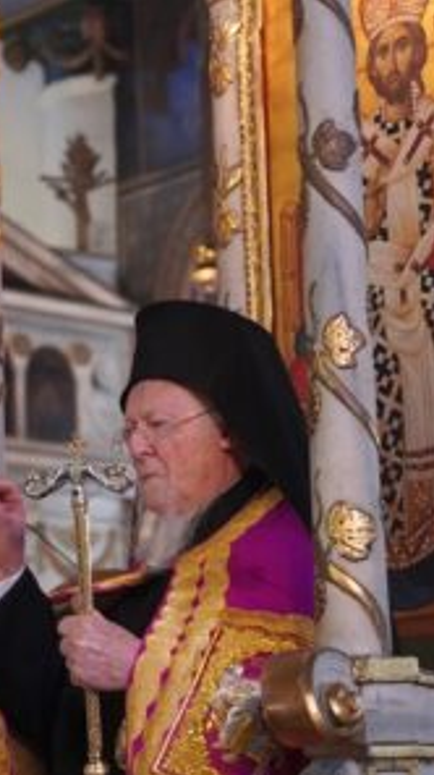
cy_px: 390
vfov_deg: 21.0
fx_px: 2092
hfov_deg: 11.8
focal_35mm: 102
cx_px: 149
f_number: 4
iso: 8000
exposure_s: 1/160
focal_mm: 64
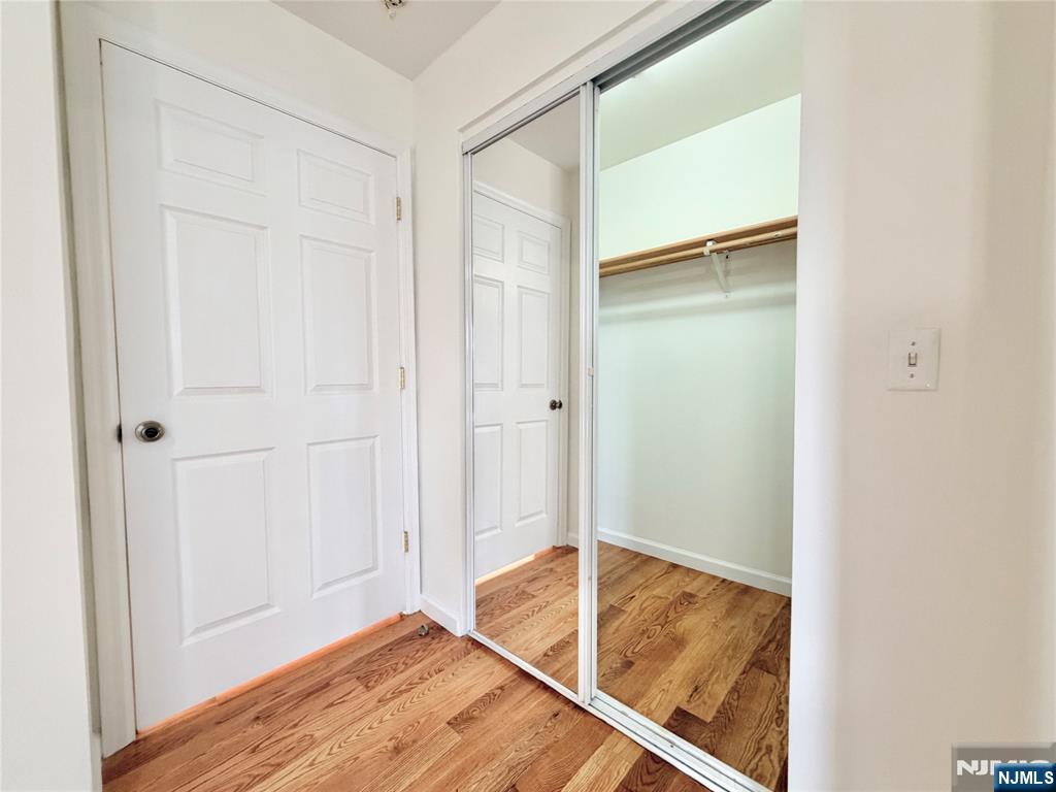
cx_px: 528
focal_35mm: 14
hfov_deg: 102.1
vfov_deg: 85.7
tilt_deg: -2.8
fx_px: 427
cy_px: 396
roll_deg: +0.5
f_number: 2.2
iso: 250
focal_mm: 2.22
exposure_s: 1/60
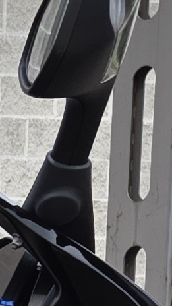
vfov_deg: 9.3
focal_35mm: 216
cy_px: 646
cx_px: -666
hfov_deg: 4.8
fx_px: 1751
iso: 25
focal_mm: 5.4
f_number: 1.8
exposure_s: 1/697
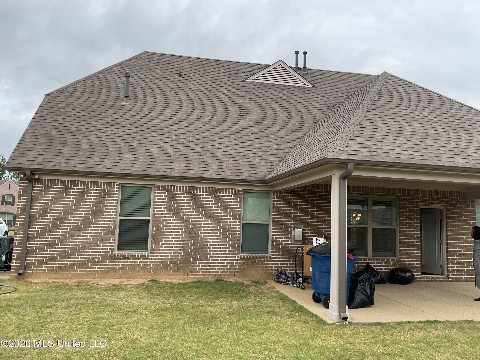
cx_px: 240
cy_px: 180
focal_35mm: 29
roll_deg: -1.0
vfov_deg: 48.2
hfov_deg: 61.7
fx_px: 402
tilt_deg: +5.6
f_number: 1.8
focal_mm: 3
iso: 16
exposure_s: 1/422
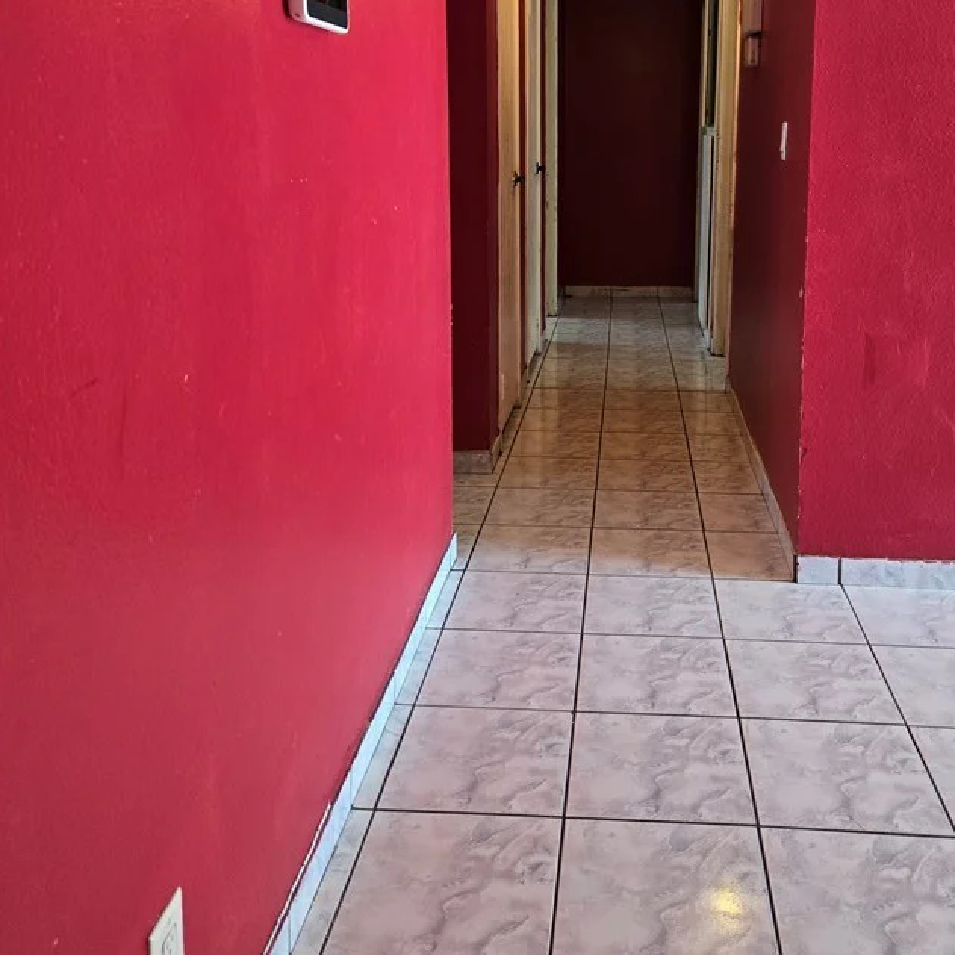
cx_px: 575
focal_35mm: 33
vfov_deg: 48.1
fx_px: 1030
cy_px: 254
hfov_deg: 49.4
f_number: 1.8
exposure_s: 1/120
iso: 250
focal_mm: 5.4
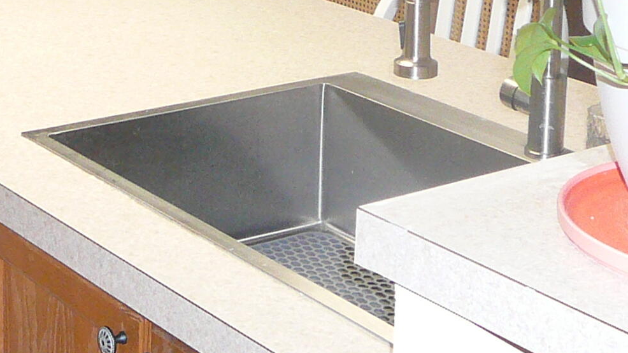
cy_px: -167
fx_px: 1649
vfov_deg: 11.7
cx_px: 108
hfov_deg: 21.3
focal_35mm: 99
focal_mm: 5.2
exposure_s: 1/30
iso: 250
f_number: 2.8
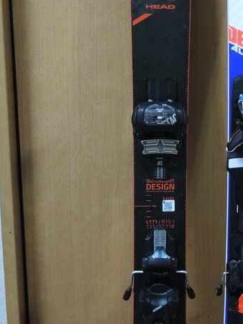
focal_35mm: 88
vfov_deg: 22.2
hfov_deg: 16.5
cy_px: 118
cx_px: 242
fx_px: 823
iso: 400
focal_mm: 7
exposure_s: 1/25
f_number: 2
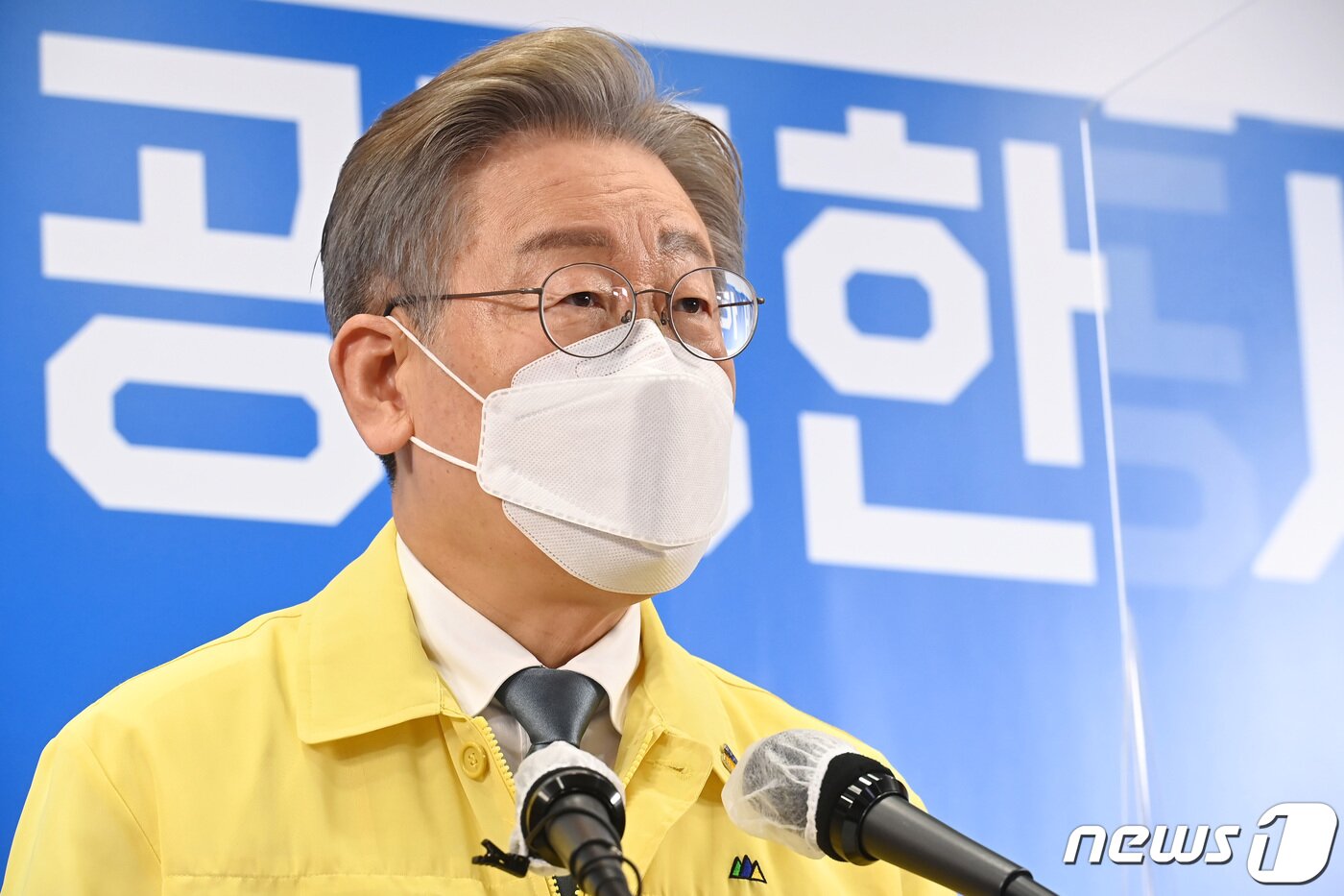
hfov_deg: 12.8
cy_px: 448
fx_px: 5972
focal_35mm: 160
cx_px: 672
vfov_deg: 8.6
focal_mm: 160
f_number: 11
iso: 2500
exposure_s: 1/160
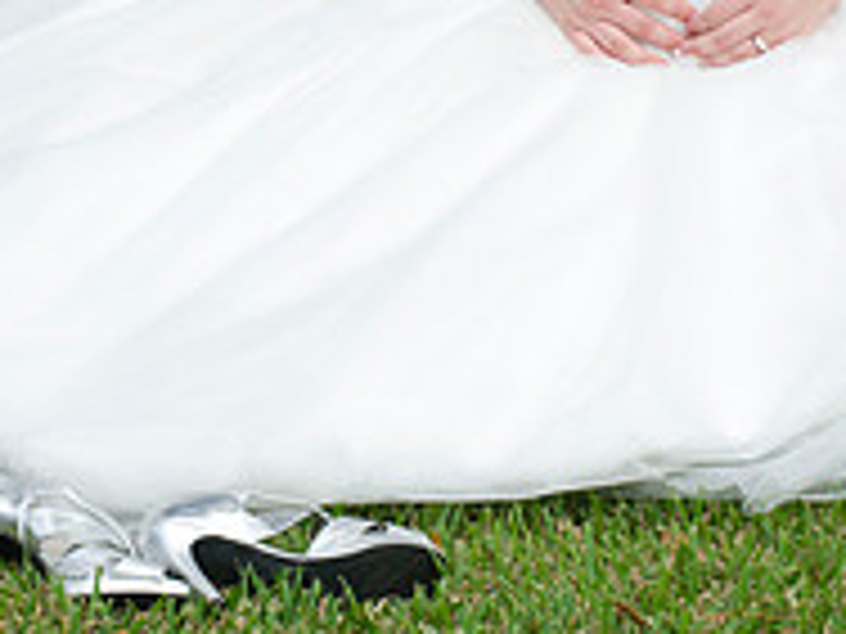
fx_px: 9043
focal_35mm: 370
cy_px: -103
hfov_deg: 5.4
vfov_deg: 4.0
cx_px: 418
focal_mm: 125
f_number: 7.1
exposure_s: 1/125
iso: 320
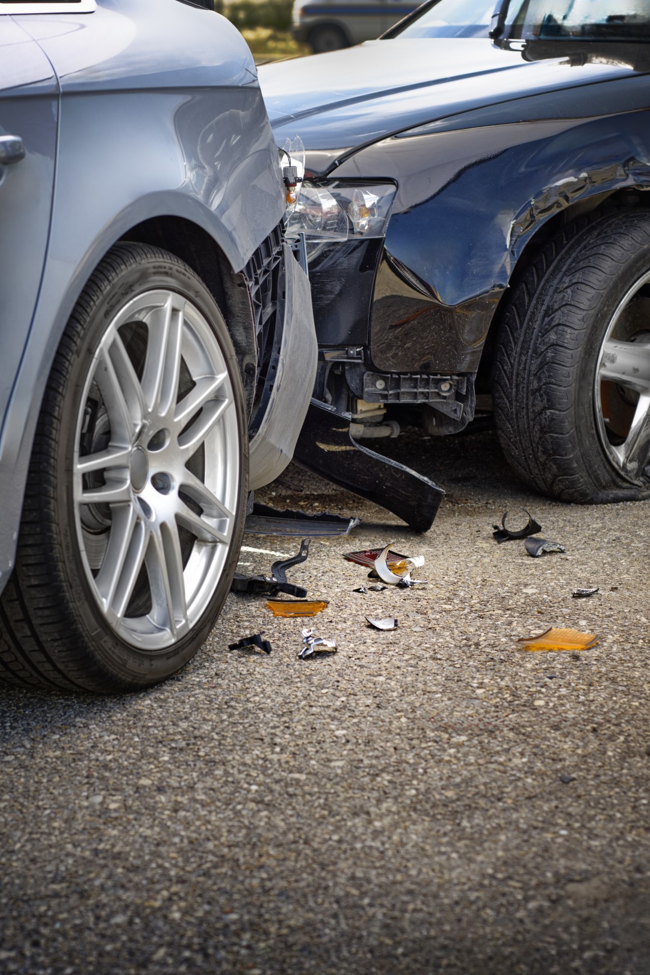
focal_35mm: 85
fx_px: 2302
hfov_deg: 16.1
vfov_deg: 23.9
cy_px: 488
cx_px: 325
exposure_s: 1/125
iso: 100
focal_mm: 85
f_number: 5.6
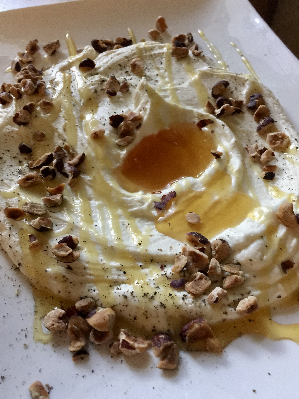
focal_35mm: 30
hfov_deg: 46.8
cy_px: 198
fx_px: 346
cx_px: 150
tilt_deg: -53.1
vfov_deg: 60.0
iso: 125
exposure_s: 1/15
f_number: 2.2
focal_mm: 4.15
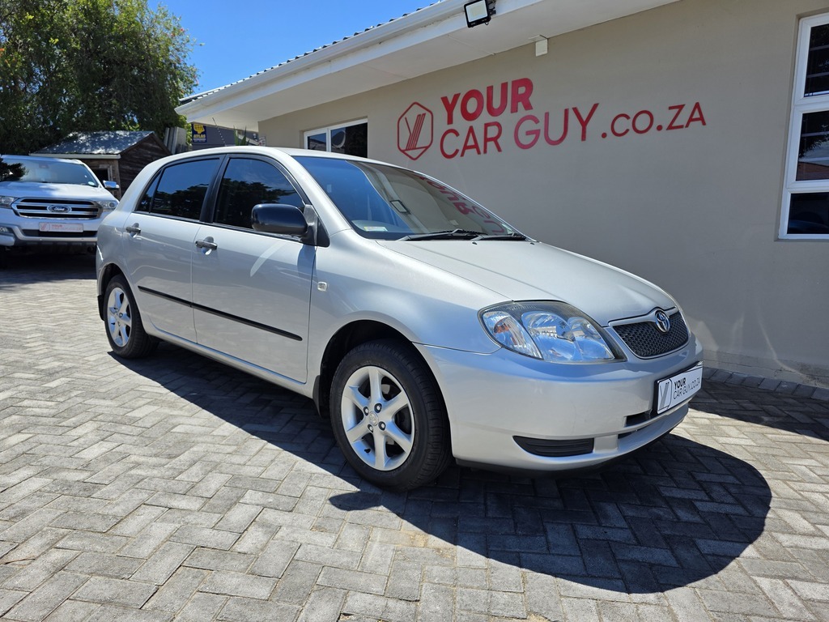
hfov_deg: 73.9
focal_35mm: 23
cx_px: 414
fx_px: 551
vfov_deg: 58.9
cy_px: 311
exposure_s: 1/5447
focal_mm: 6.3
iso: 80
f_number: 1.7
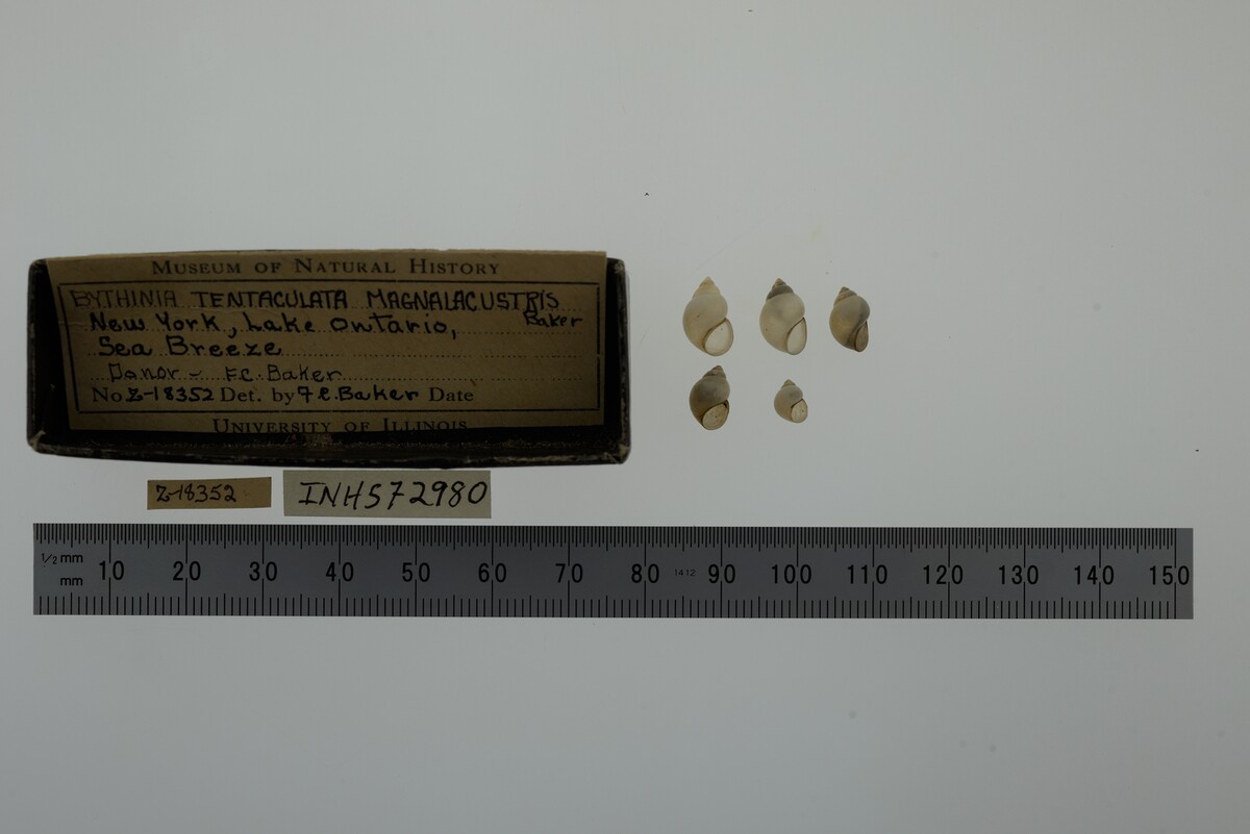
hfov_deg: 33.4
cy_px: 417
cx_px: 625
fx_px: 2084
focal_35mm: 60
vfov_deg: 22.6
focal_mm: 60
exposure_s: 1/160
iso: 100
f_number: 10
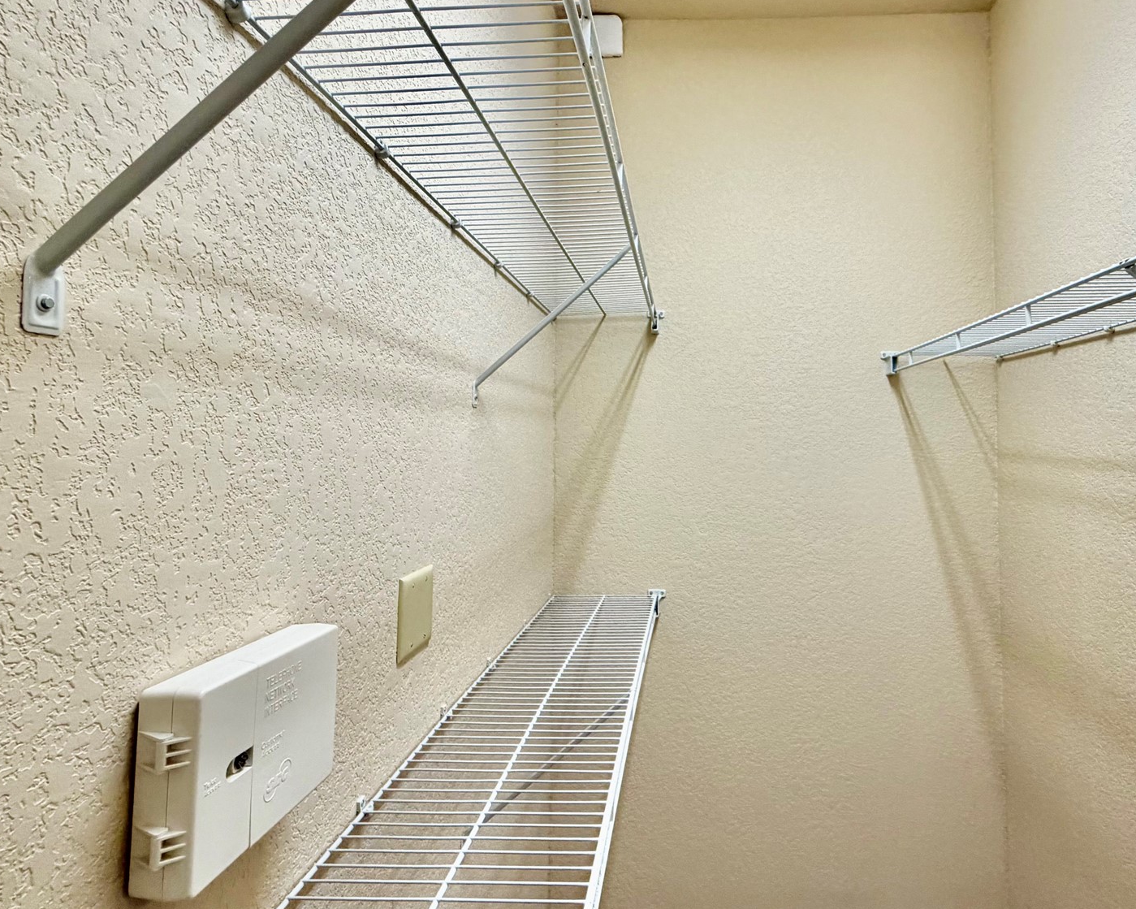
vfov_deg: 67.9
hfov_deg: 79.7
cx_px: 667
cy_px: 411
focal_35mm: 20
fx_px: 672
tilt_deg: +3.6
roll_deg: +0.0
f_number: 2.2
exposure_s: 1/120
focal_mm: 2.22
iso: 200
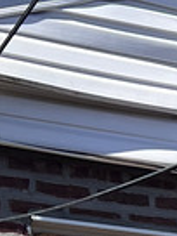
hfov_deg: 6.3
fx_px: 1411
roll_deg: +2.5
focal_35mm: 207
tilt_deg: -0.1
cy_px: 588
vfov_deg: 8.6
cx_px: 606
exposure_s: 1/2404
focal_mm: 5.7
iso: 50
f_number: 1.5
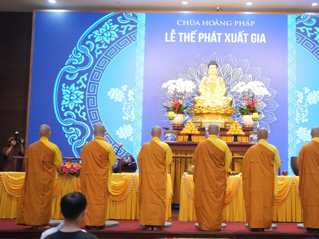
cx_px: 208
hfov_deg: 37.9
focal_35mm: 50
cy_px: 106
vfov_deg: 29.1
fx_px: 461
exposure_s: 1/250
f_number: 2
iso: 2000
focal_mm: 39
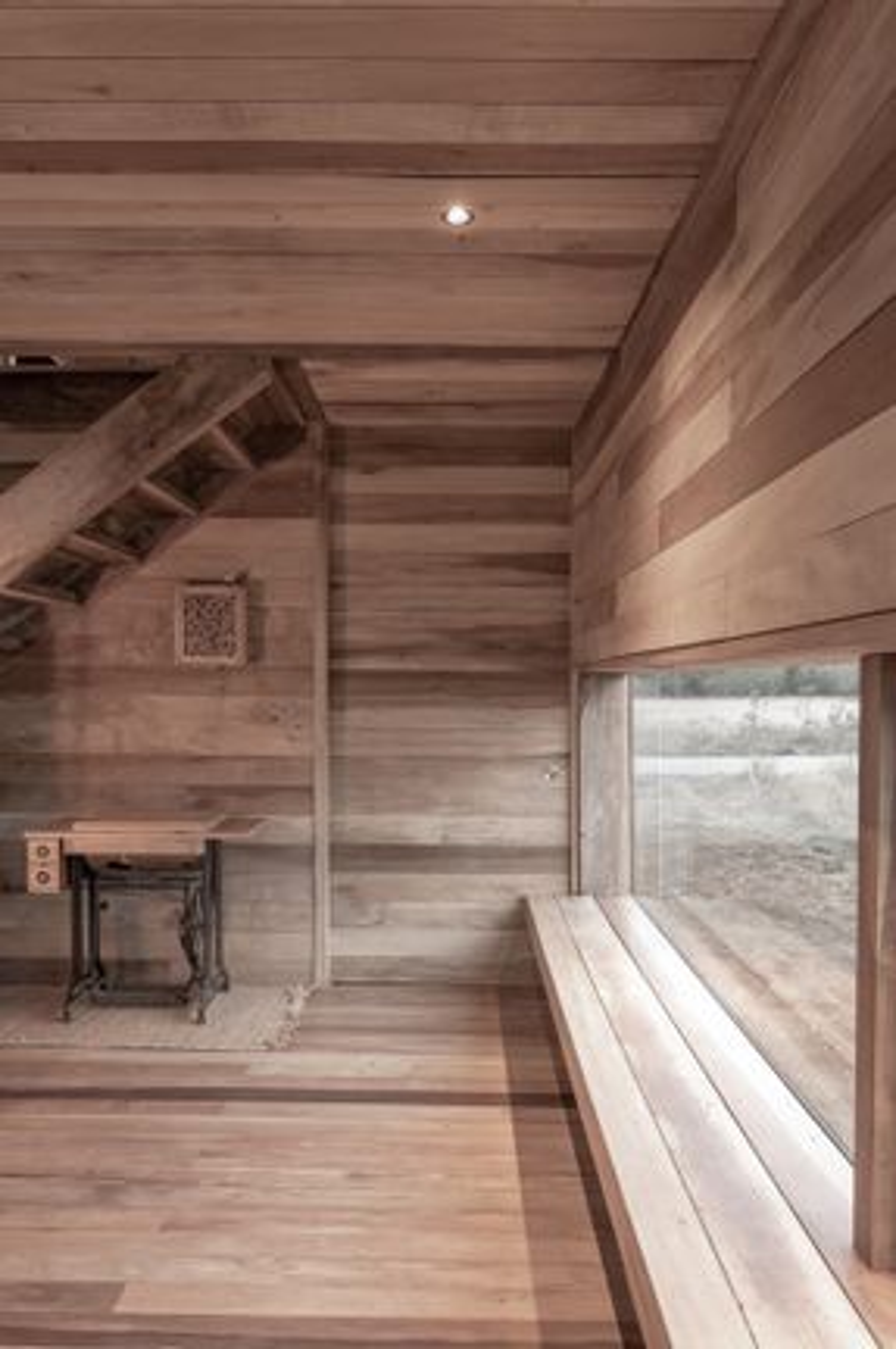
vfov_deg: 73.8
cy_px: 674
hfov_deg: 53.0
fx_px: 898
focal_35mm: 24
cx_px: 448
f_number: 6.3
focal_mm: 24
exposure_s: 1/5
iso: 500
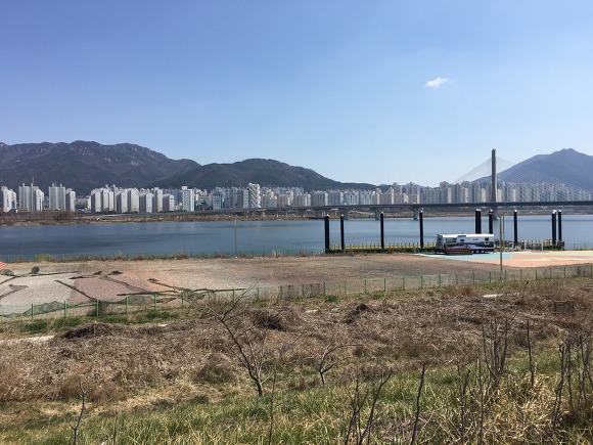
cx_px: 296
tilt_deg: +0.2
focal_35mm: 29
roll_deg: +0.4
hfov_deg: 61.7
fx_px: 497
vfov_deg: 48.2
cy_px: 222
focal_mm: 4.15
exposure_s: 1/2137
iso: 25
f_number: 2.2
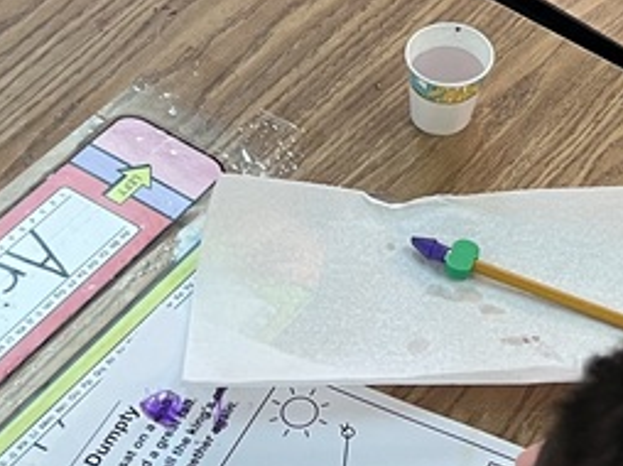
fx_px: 1888
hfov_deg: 17.3
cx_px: 876
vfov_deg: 13.5
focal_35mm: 105
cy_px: -167
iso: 100
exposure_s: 1/60
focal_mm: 5.1
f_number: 1.6
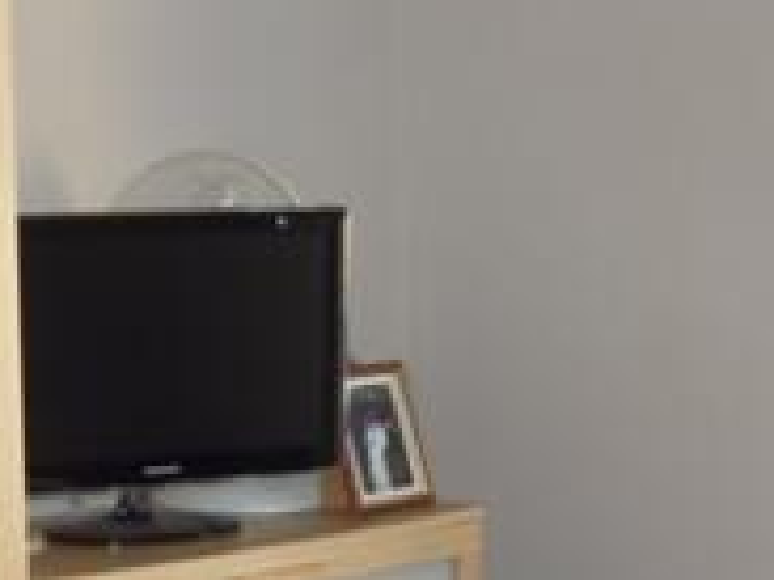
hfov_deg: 18.6
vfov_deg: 14.0
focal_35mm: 105
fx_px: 2346
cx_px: 180
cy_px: 404
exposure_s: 1/30
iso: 100
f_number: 2.8
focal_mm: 5.5
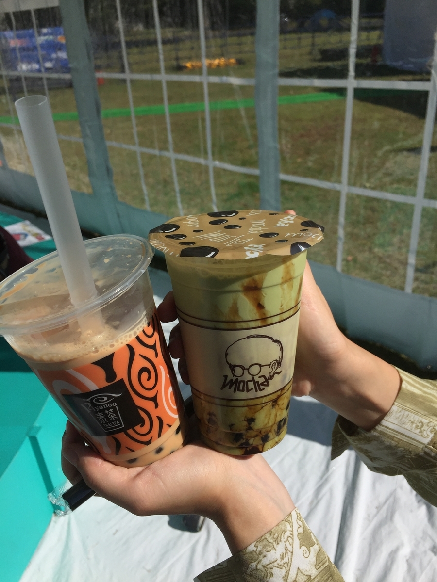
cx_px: 218
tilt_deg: -27.8
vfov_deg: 61.7
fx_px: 488
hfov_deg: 48.2
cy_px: 291
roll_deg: +3.4
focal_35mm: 29
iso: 32
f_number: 2.2
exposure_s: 1/5650
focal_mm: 4.15
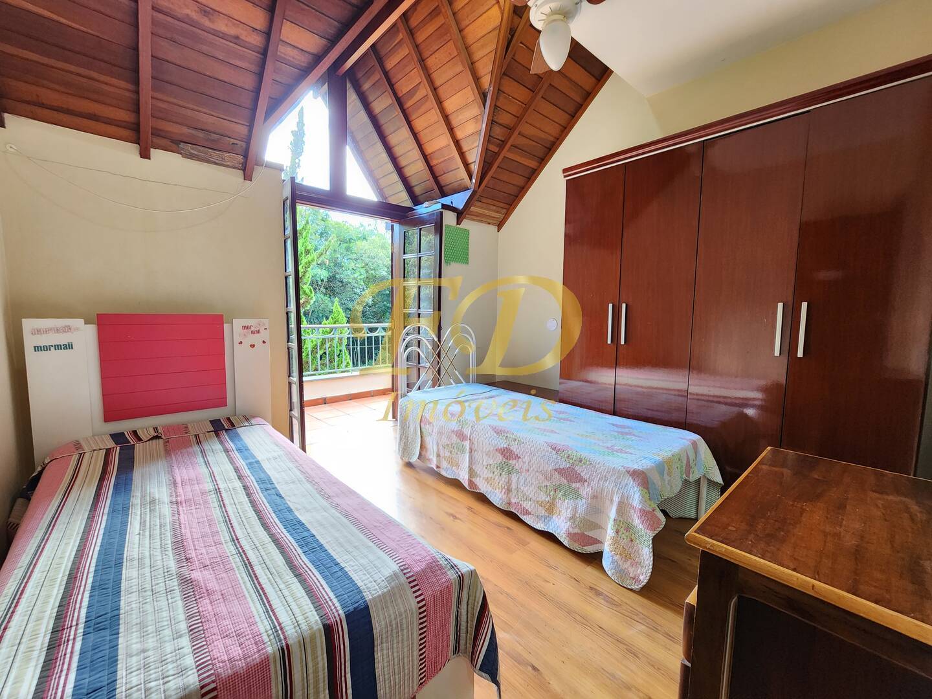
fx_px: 350
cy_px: 350
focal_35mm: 13
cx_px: 466
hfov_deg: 106.2
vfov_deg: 89.9
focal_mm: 2.2
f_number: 2.2
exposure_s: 1/60
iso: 250
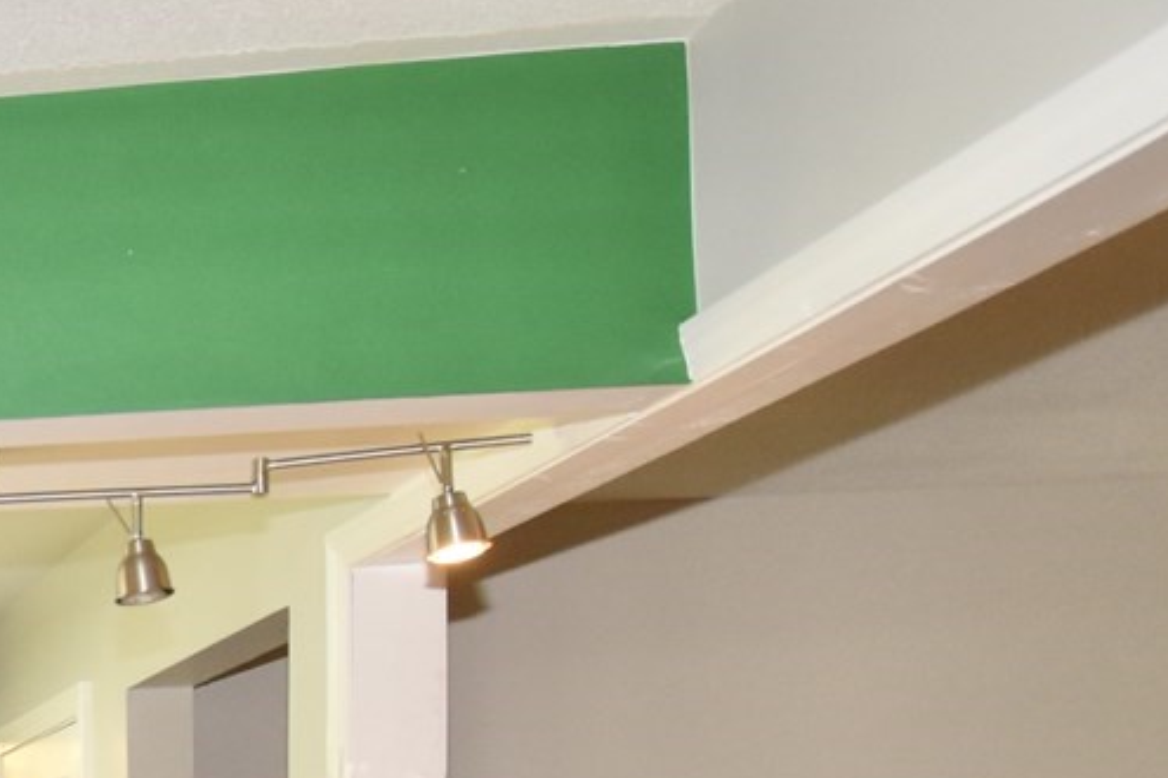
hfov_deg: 20.8
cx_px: -996
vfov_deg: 20.0
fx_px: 2011
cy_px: 1027
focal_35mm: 62
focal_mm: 10
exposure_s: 1/80
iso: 800
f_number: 4.5
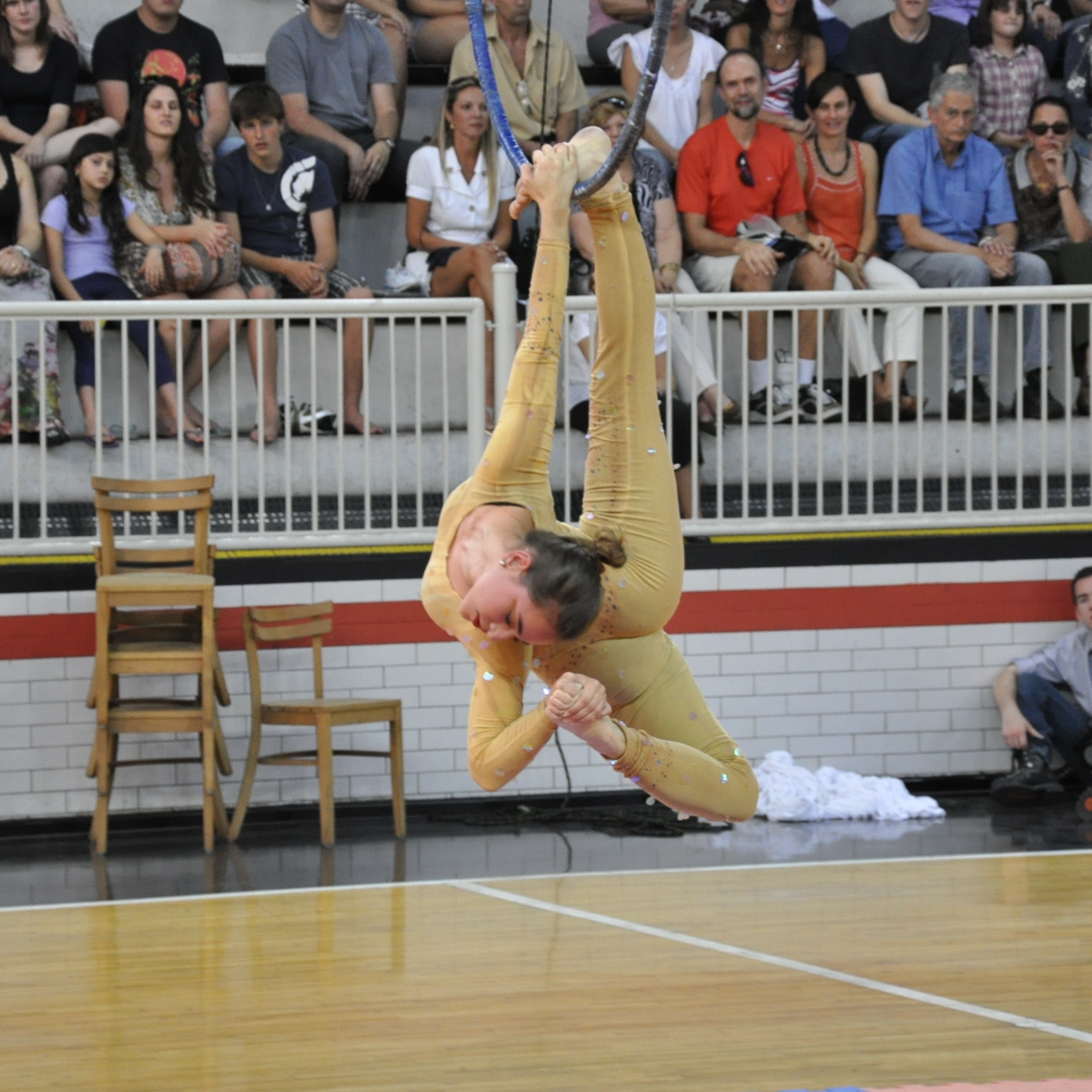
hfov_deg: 8.7
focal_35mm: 202
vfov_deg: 8.7
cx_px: 538
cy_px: 546
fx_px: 7197
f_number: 5.6
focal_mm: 105
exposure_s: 1/50
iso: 1600
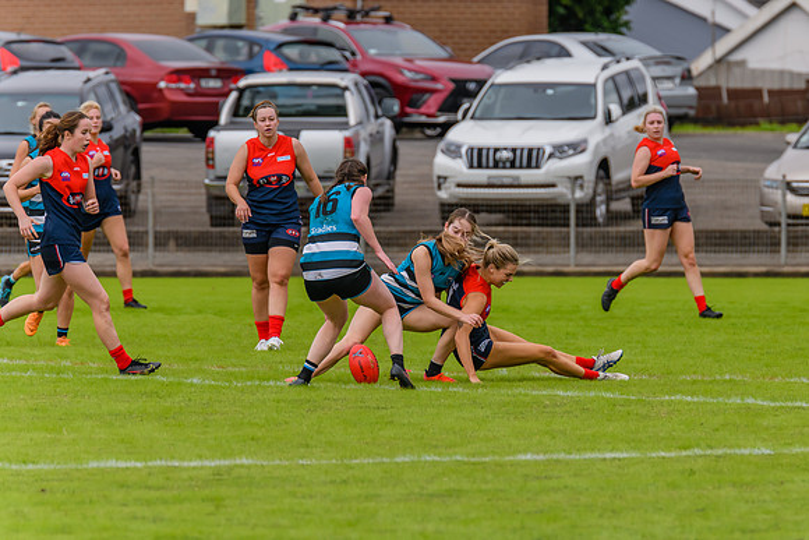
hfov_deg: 3.6
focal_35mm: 572
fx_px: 12865
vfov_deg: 2.4
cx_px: 533
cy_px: 269
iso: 800
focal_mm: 420
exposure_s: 1/2000
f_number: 7.1
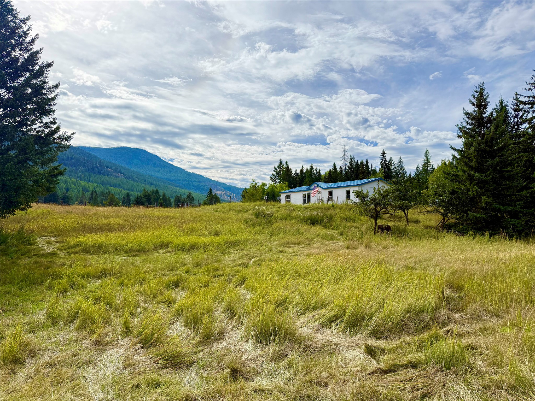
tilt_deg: +4.3
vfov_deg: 56.8
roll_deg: -0.7
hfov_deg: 71.6
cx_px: 268
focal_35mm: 24
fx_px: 371
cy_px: 200
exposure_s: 1/4975
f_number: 1.78
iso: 125
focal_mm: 6.76
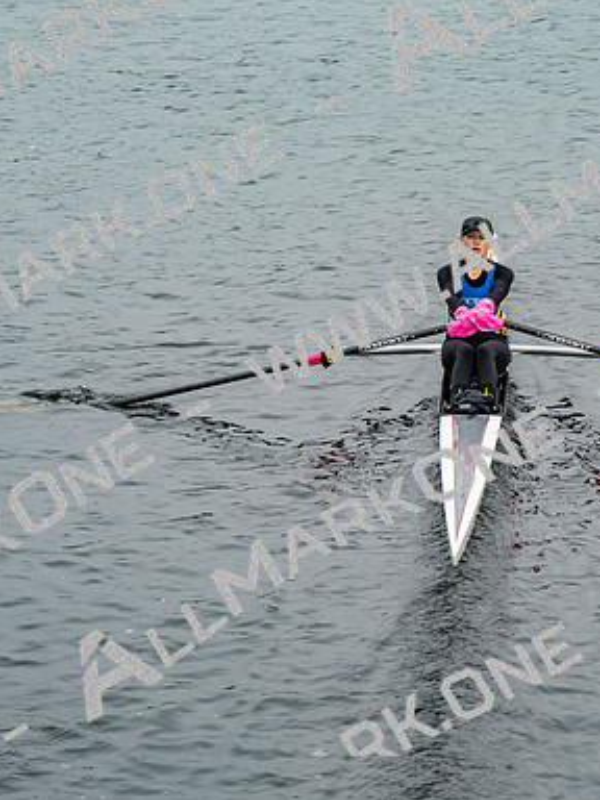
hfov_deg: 5.9
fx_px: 5778
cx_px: 502
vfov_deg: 7.9
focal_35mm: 250
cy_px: 399
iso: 250
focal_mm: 115
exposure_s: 1/1000
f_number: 2.8
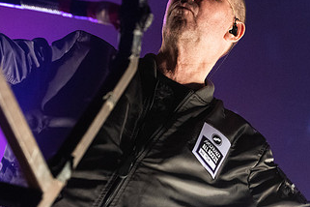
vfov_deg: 12.2
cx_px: 178
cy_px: 28
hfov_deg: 18.3
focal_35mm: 112
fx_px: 964
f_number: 4
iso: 3200
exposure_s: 1/400
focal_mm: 62
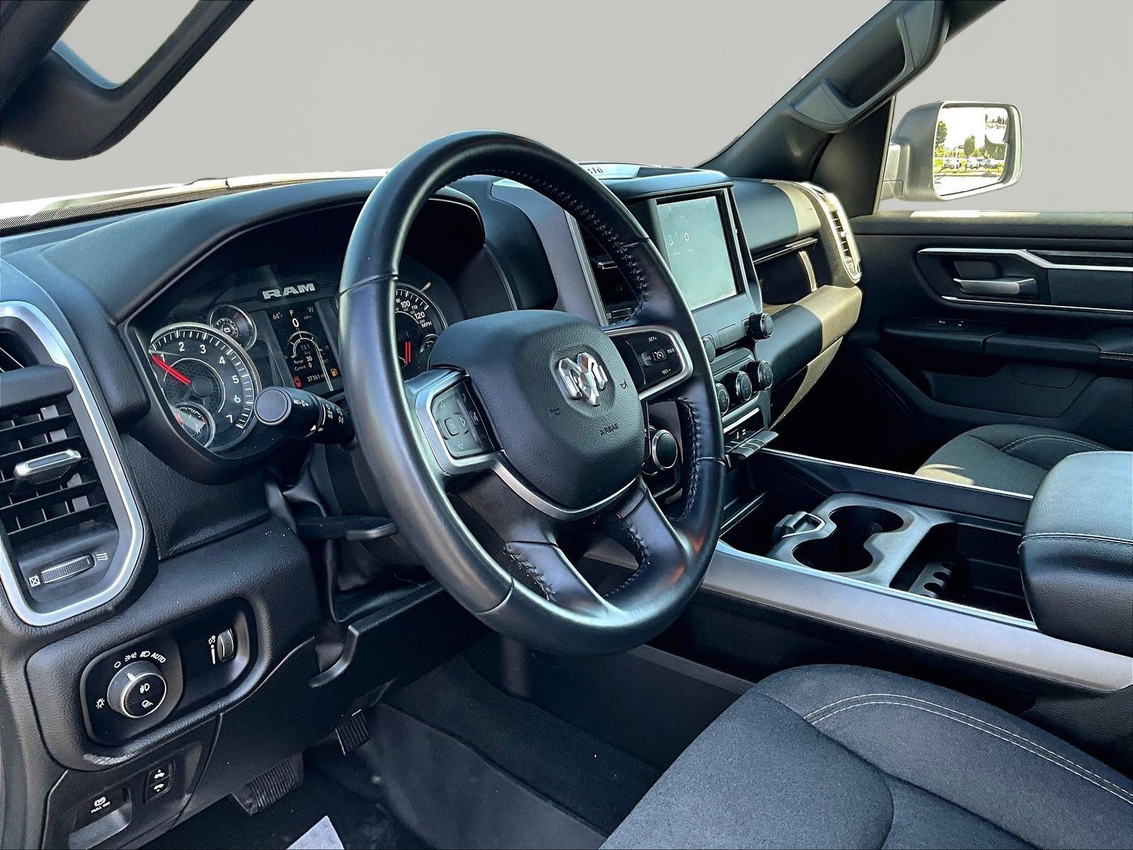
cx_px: 566
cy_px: 425
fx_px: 949
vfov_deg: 48.2
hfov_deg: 61.7
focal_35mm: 29
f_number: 1.8
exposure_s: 1/122
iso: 64
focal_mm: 3
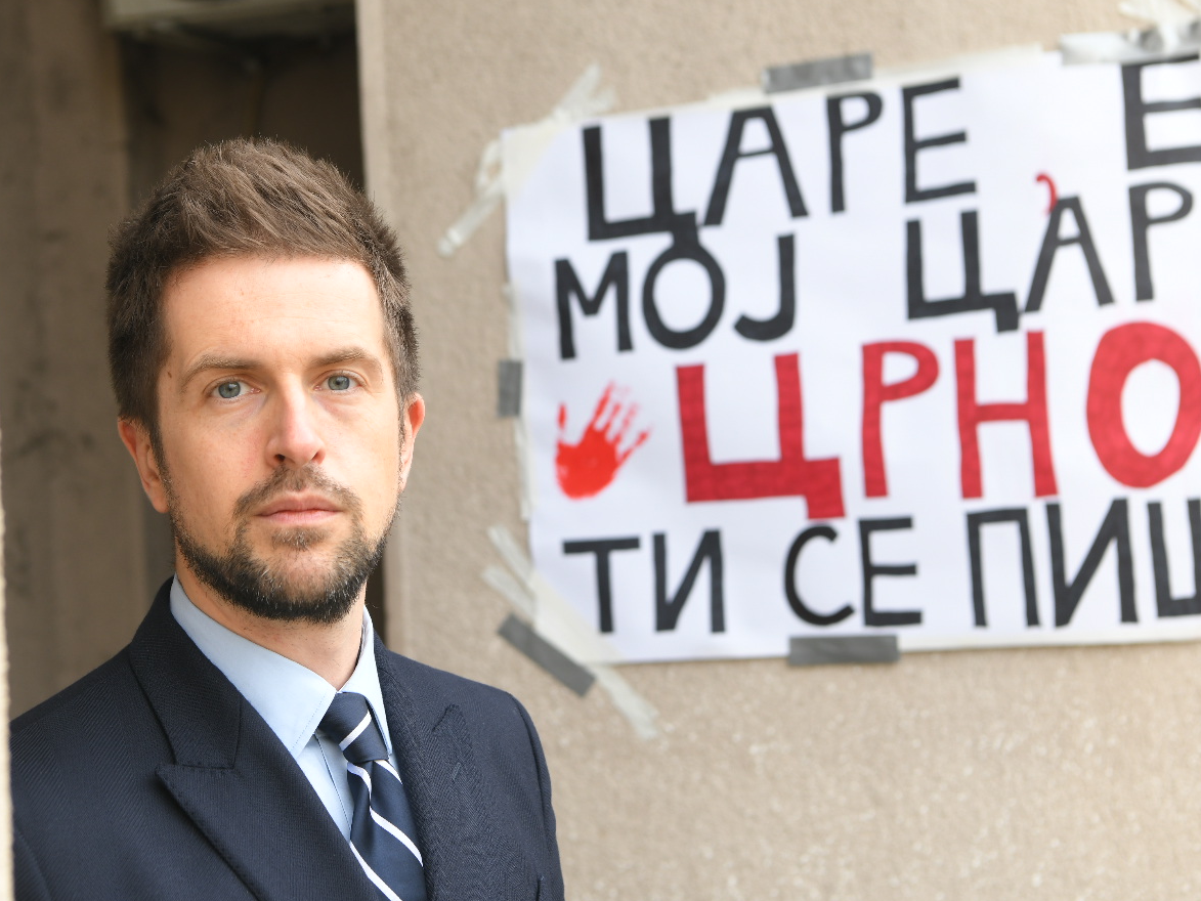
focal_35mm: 77
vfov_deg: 19.1
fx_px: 2672
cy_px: 426
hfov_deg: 25.3
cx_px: 558
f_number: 5
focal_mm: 58
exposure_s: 1/200
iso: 400
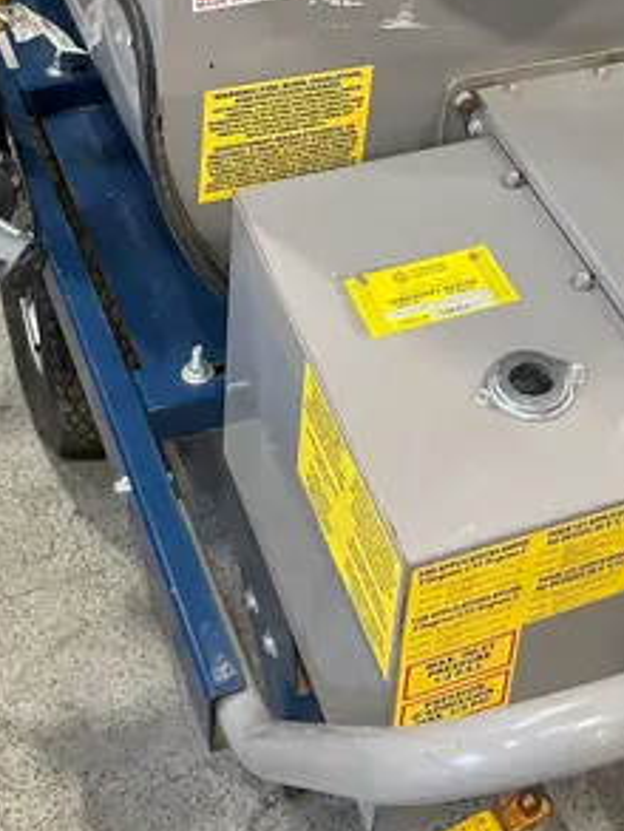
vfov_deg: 26.8
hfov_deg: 22.6
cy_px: -140
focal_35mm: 65
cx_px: 338
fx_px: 1561
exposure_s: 1/60
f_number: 1.6
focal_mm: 5.1
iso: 320
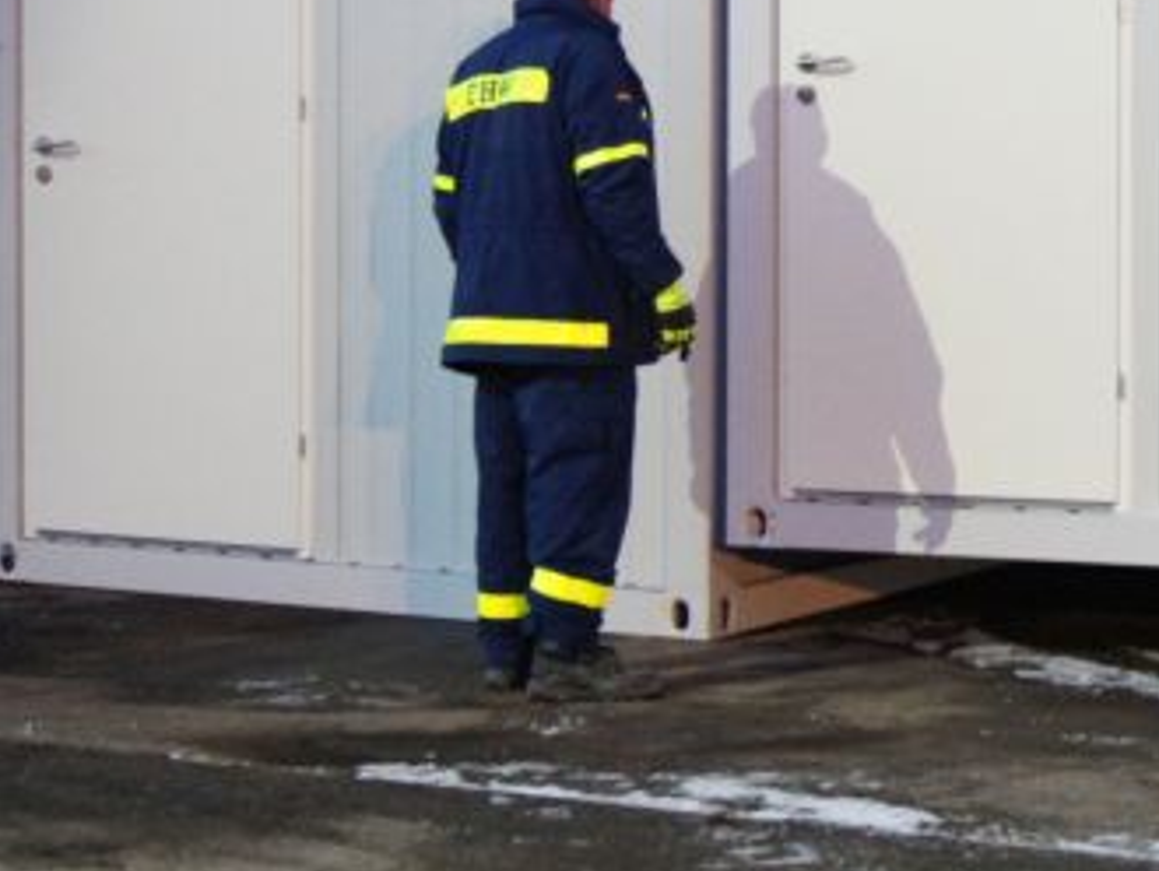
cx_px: 1120
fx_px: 4093
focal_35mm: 122
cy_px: 148
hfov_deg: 15.8
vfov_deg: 12.1
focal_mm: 35
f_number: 5
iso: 1600
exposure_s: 1/15
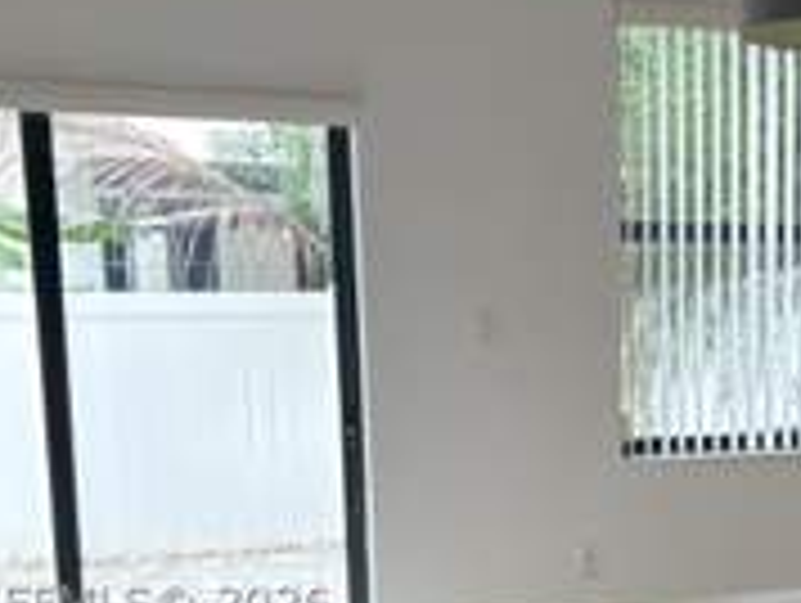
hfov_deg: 26.7
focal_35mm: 70
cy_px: 603
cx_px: 742
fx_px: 1622
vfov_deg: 20.4
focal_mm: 5.96
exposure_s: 1/176
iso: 100
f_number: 1.6
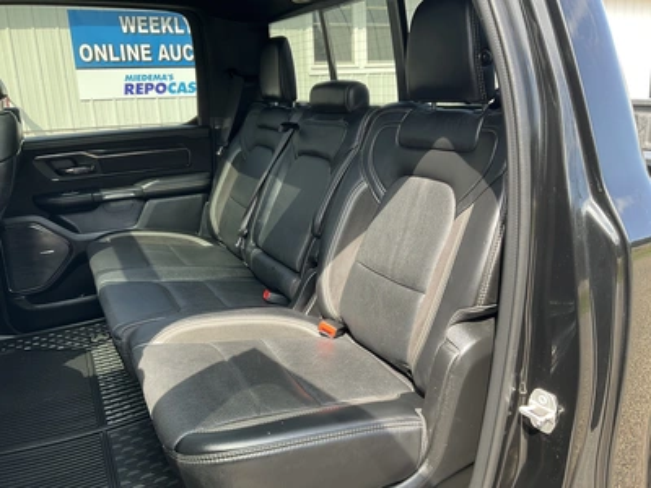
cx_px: 326
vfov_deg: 48.2
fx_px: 545
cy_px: 244
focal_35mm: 29
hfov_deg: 61.7
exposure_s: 1/122
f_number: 1.8
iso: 20
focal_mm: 3
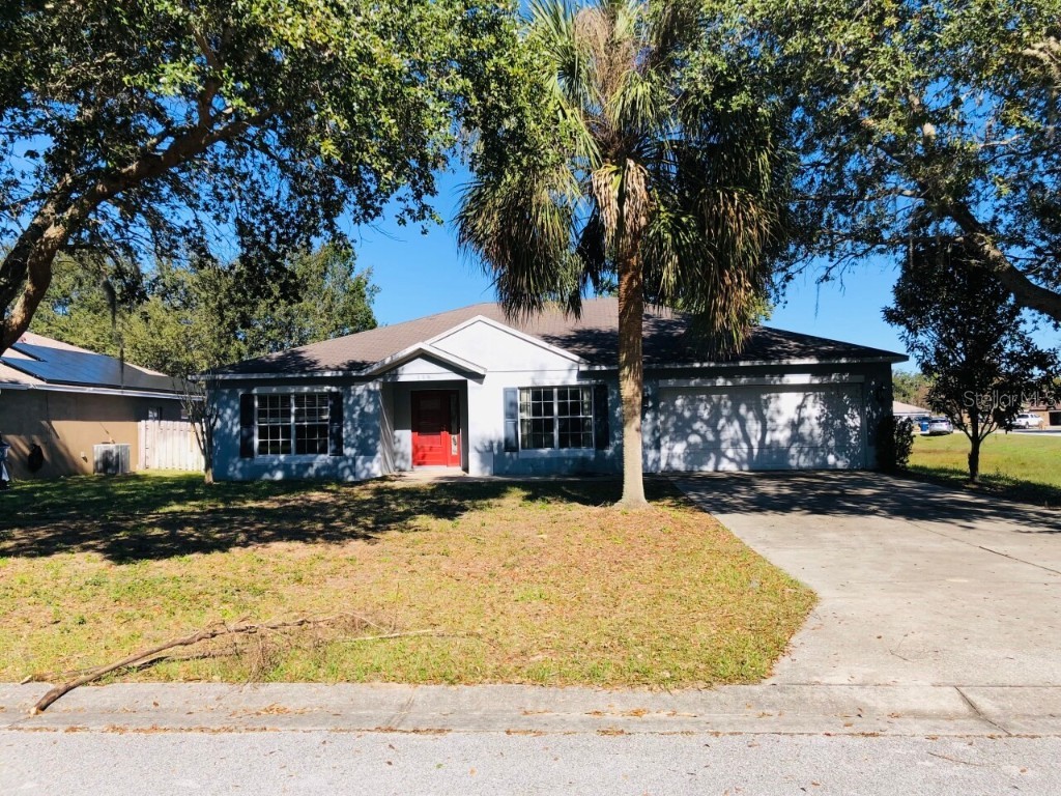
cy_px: 398
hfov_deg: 63.4
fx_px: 858
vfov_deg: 49.7
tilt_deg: +3.9
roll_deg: +3.3
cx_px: 530
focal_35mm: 28
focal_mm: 4
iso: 20
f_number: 1.8
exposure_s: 1/1372
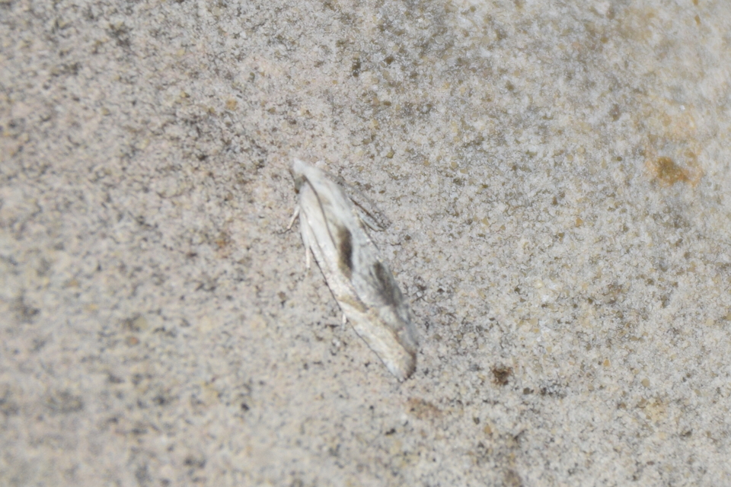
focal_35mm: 210
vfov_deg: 6.5
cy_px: 244
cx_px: 366
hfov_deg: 9.8
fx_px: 4264
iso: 320
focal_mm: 140
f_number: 7.1
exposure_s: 1/60
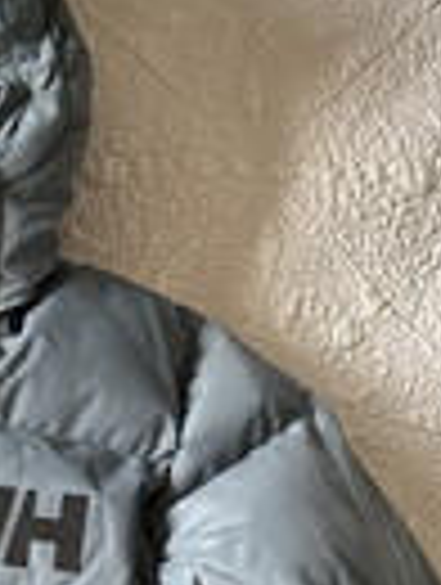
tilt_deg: -75.7
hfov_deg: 14.8
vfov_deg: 19.9
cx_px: -245
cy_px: 711
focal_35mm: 92
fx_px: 1558
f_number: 1.78
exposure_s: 1/121
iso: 64
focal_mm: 6.86
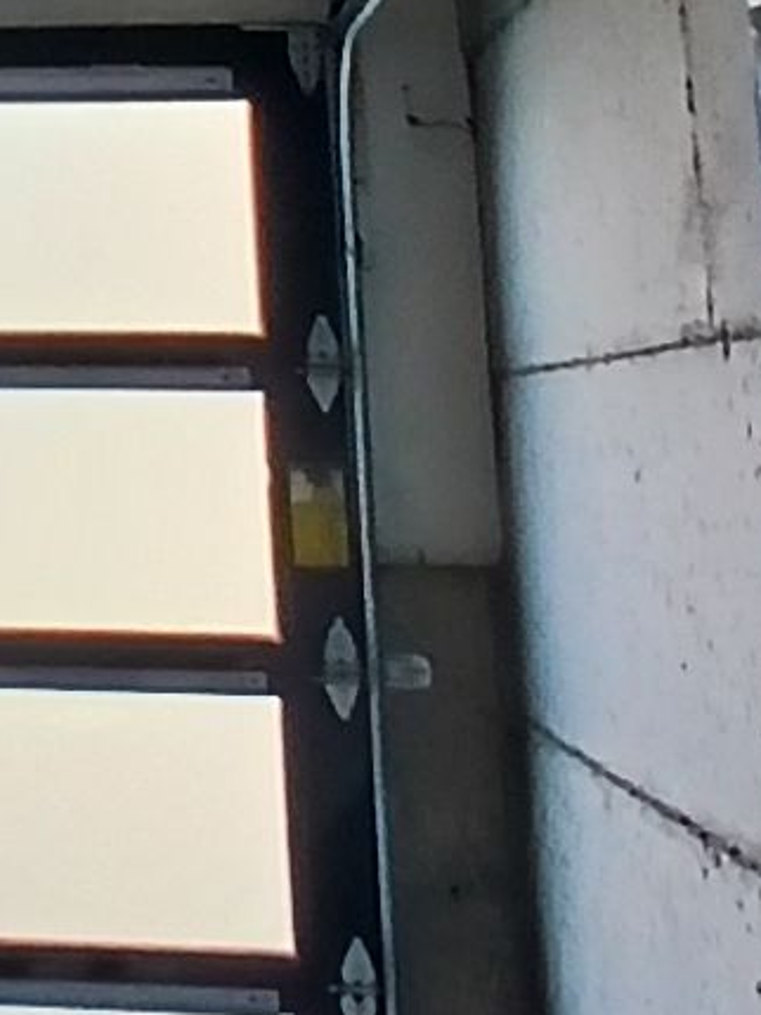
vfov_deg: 18.0
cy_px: -308
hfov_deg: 13.2
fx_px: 2988
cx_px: -555
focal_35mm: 102
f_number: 2.2
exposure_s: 1/60
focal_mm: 1.4
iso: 64
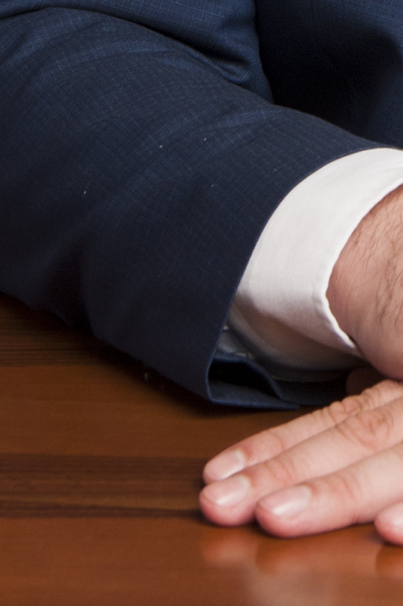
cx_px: 720
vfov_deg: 10.5
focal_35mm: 188
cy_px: -386
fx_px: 3162
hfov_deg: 7.1
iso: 200
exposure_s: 1/250
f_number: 8
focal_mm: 48
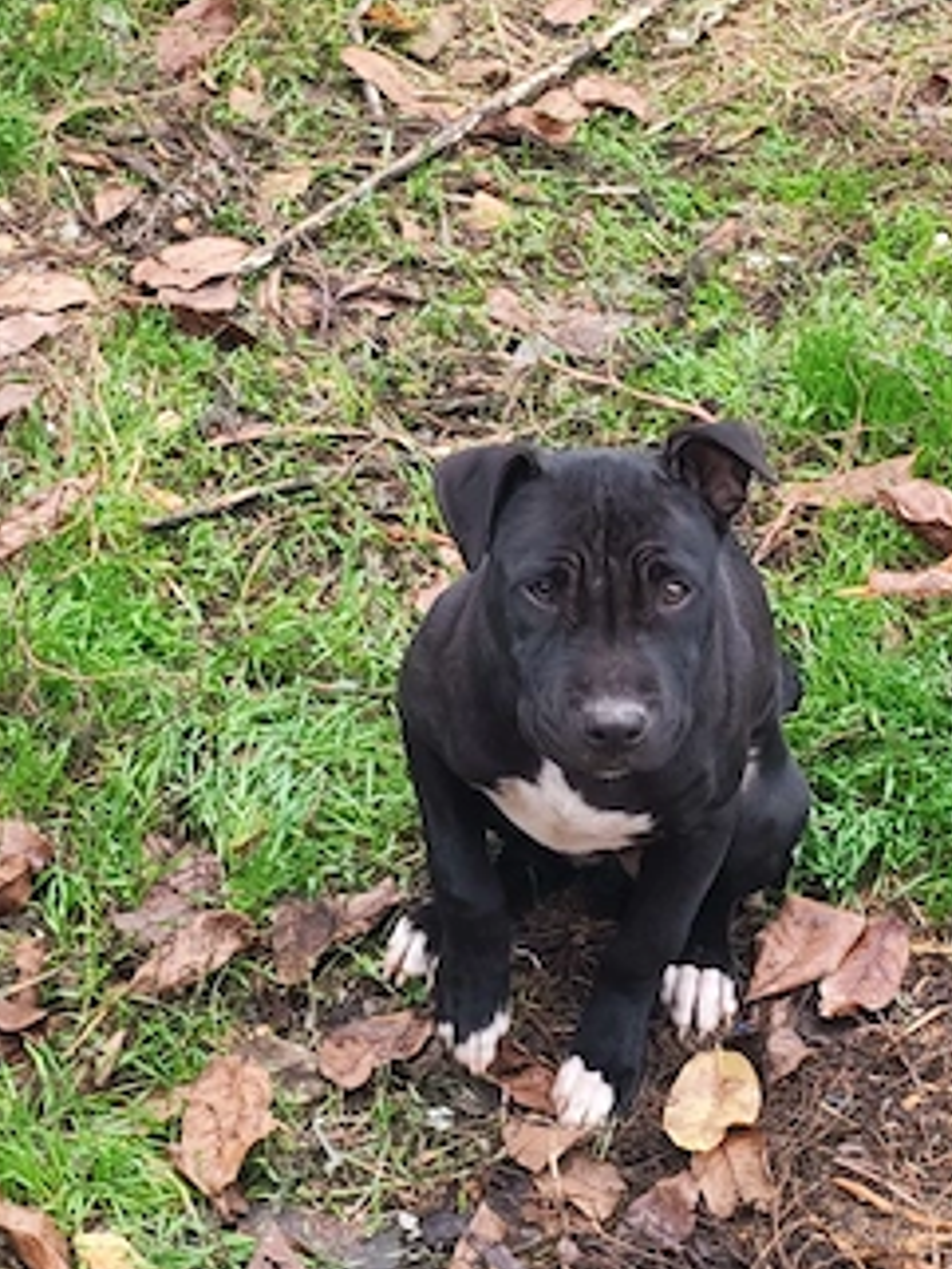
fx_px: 3884
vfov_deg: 18.5
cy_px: 692
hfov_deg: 14.0
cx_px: 577
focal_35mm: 106
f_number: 1.9
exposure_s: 1/100
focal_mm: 6.12
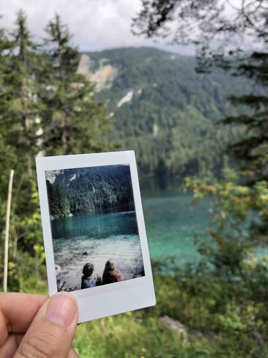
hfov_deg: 48.2
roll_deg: +3.9
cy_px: 178
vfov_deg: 61.7
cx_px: 134
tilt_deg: +1.5
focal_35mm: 29
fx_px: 299
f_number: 1.8
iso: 20
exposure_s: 1/585
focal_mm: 3.99
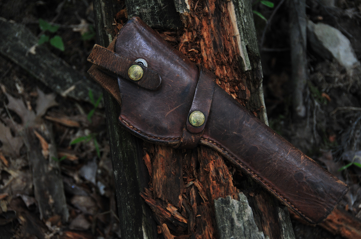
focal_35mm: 112
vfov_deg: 12.1
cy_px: 120
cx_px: 180
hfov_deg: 18.2
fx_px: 1127
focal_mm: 75
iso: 500
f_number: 5
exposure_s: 1/125
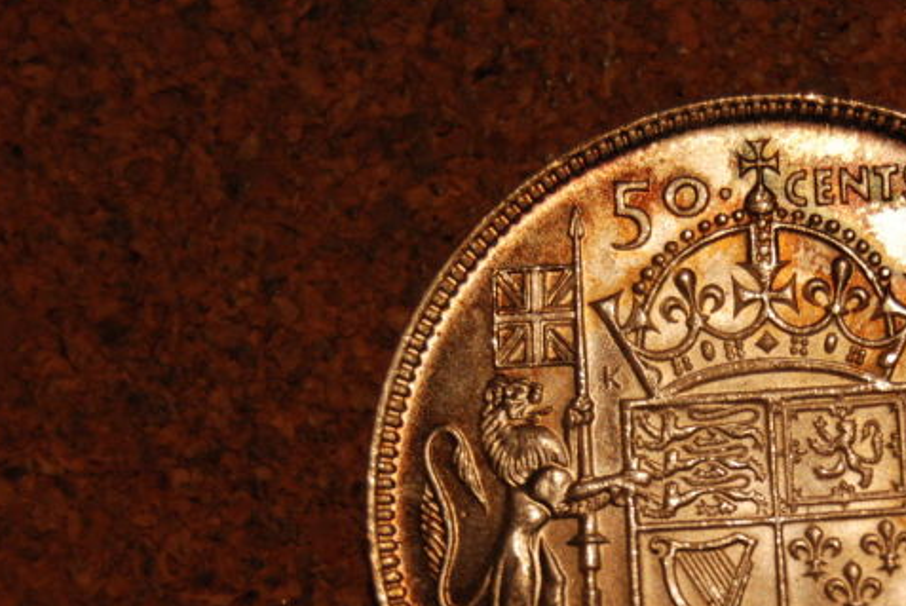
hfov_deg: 11.8
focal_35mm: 173
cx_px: 775
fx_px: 4359
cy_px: 485
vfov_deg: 7.9
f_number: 5.6
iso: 200
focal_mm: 55
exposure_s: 1/100
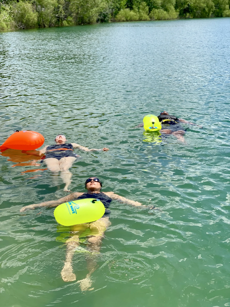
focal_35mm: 52
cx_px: 115
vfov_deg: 36.8
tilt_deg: -16.7
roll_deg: +0.4
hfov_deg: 28.0
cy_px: 154
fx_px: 461
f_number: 2.4
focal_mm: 6
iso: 16
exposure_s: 1/1142
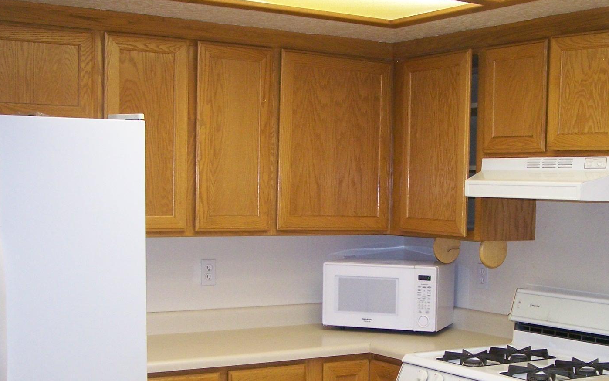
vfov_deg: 21.9
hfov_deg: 34.4
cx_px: 375
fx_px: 979
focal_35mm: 59
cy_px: 269
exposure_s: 1/60
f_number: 2.8
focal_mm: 6.3
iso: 160
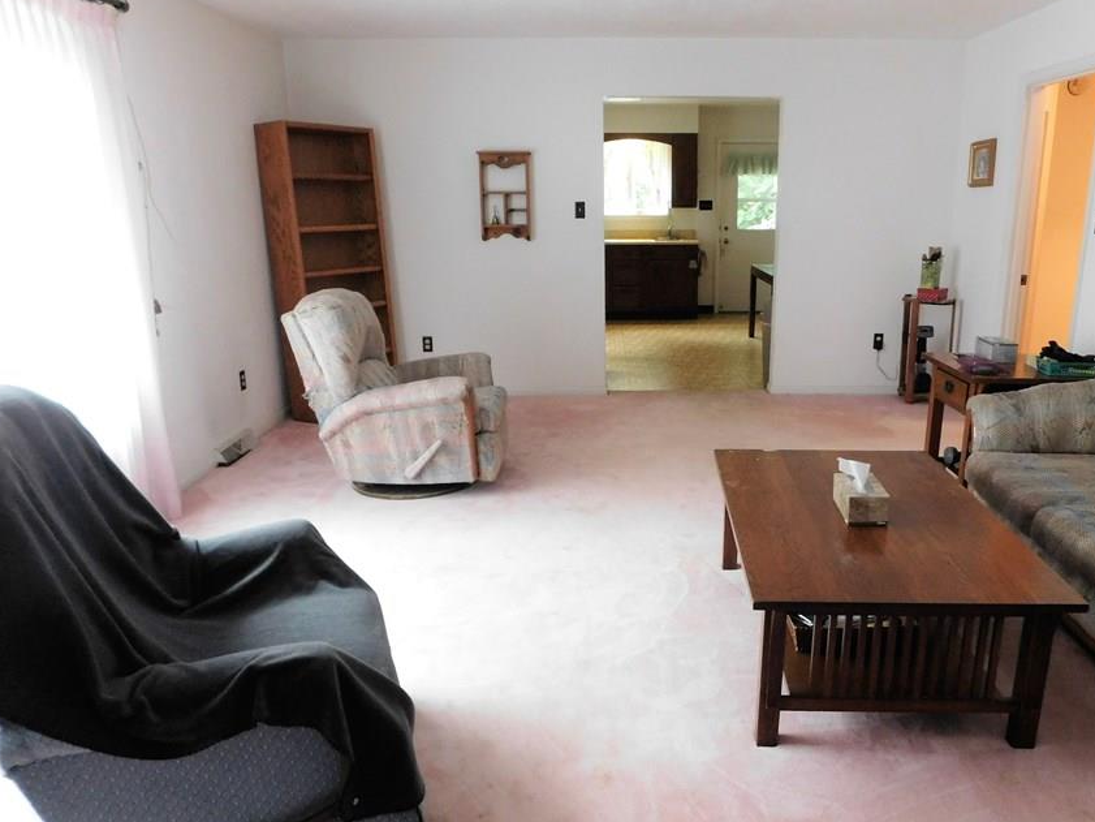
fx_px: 886
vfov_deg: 49.7
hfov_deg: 63.2
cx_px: 625
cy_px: 448
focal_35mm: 28
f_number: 3
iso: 400
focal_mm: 4
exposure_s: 1/20
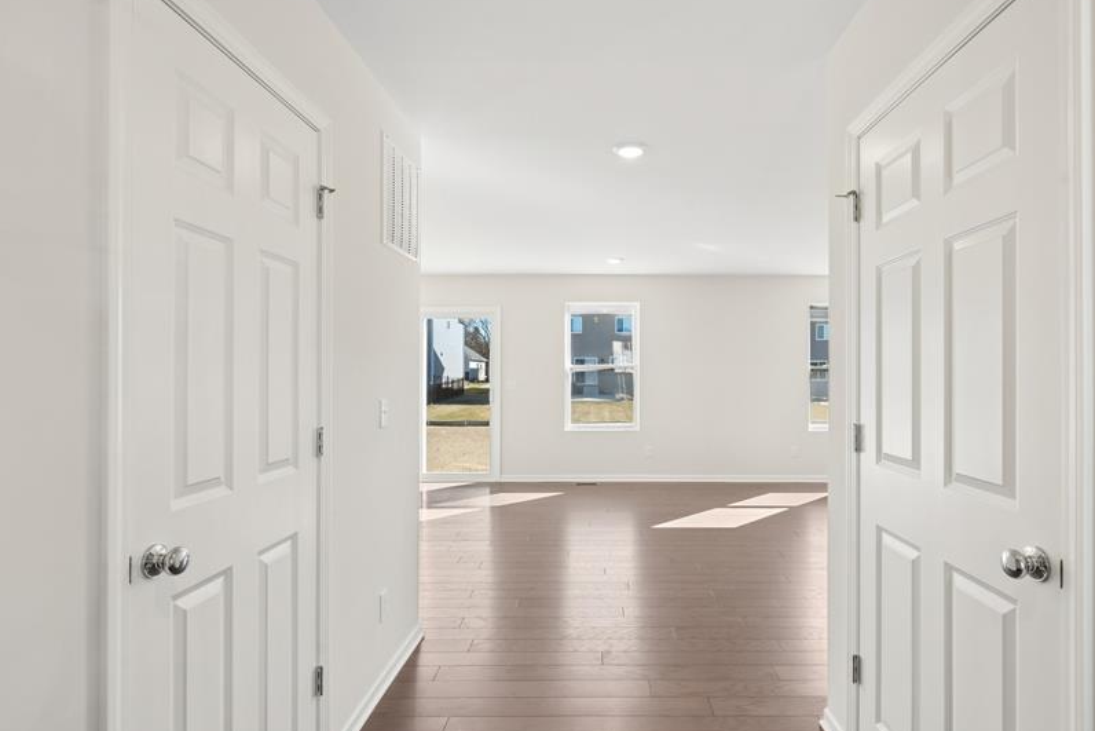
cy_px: 383
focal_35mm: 18
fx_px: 548
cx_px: 615
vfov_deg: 67.4
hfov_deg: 89.6
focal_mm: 14
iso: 64
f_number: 9
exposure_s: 1/4
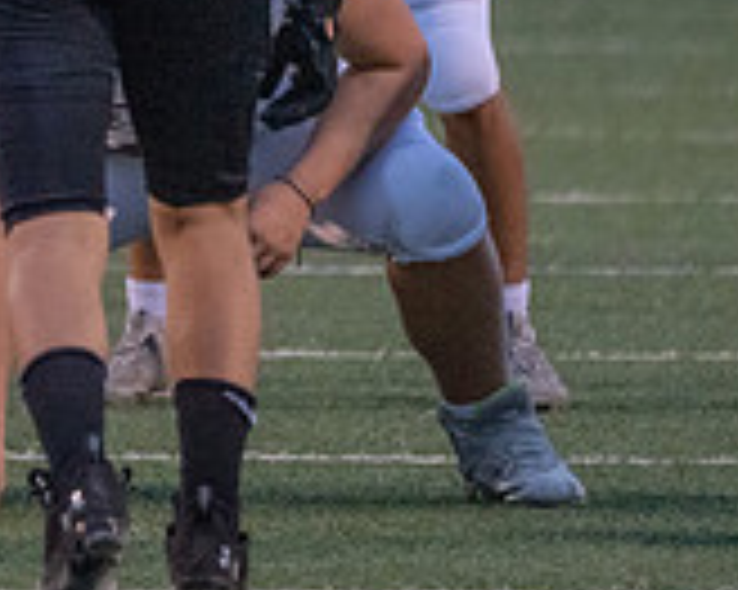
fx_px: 28967
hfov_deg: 1.5
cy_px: -241
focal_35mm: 1327
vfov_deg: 1.2
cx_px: -410
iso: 8000
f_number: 5.6
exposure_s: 1/1000
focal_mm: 400
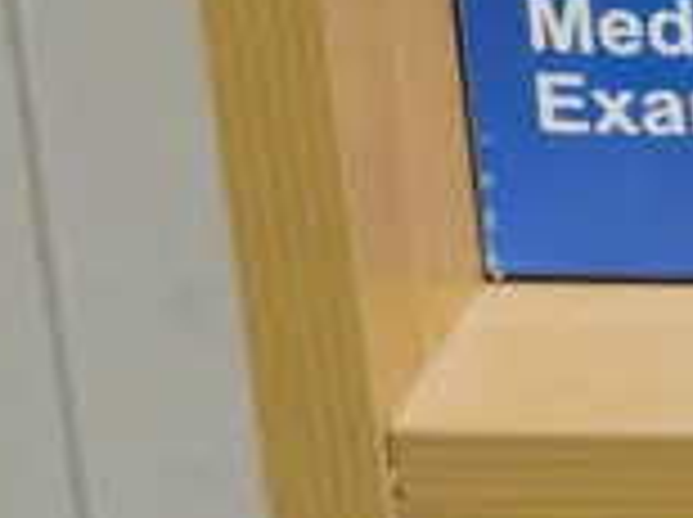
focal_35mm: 240
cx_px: 2102
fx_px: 4797
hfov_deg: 7.3
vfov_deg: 6.1
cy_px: -133
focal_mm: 18
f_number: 4
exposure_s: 1/60
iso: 400
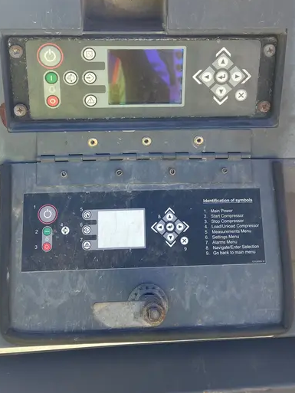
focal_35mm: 40
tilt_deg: -21.5
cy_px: 120
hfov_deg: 36.0
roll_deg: -0.1
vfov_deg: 45.8
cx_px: 150
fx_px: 454
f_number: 1.8
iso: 32
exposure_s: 1/471
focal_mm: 3.99
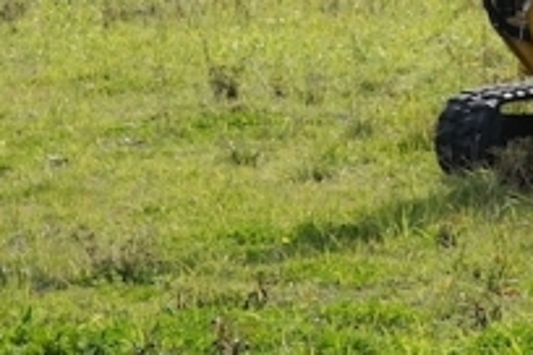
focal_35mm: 306
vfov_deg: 4.5
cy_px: -172
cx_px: 442
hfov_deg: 6.7
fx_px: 4530
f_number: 8
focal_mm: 52
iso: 800
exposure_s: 1/1250
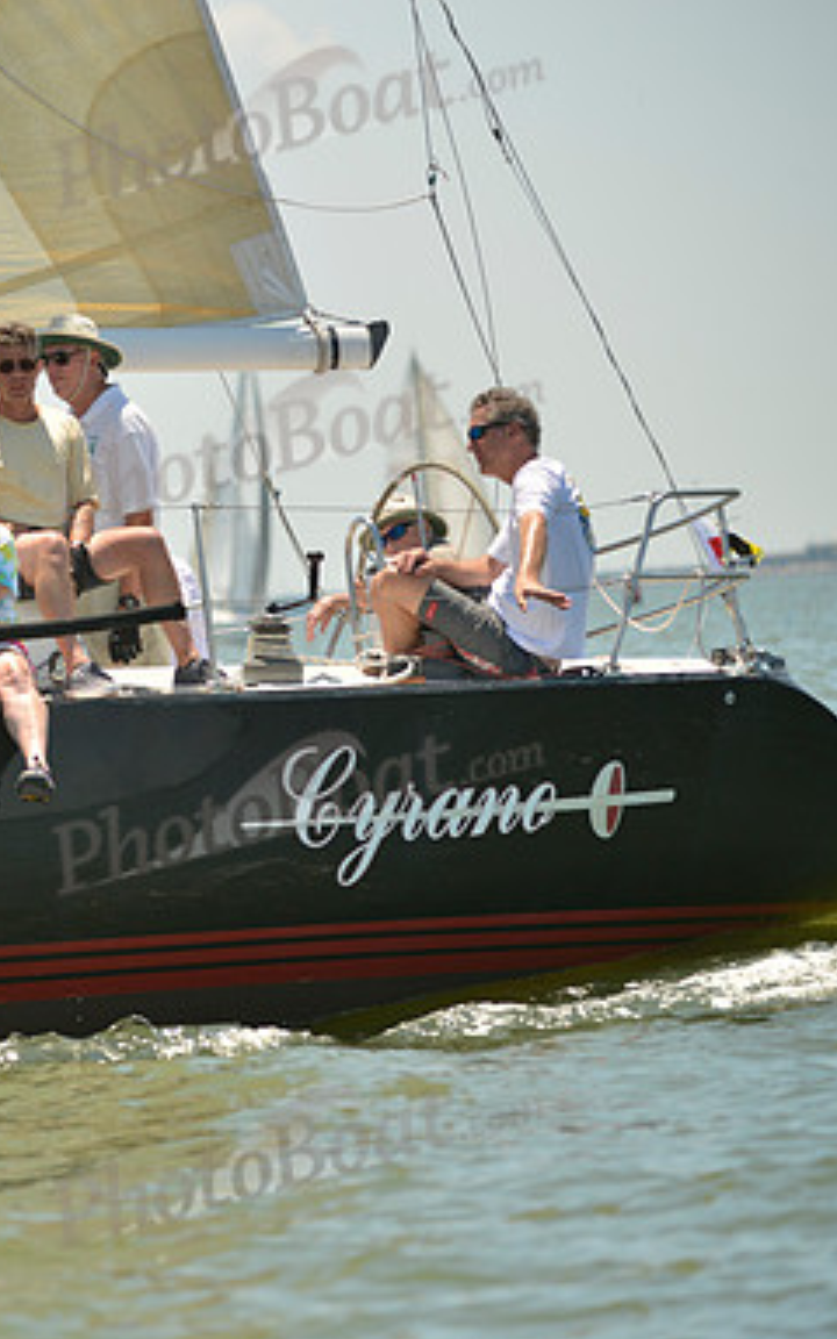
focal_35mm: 308
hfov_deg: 4.3
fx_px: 11241
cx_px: -126
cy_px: 671
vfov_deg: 6.8
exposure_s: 1/1250
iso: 200
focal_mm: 200
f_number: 4
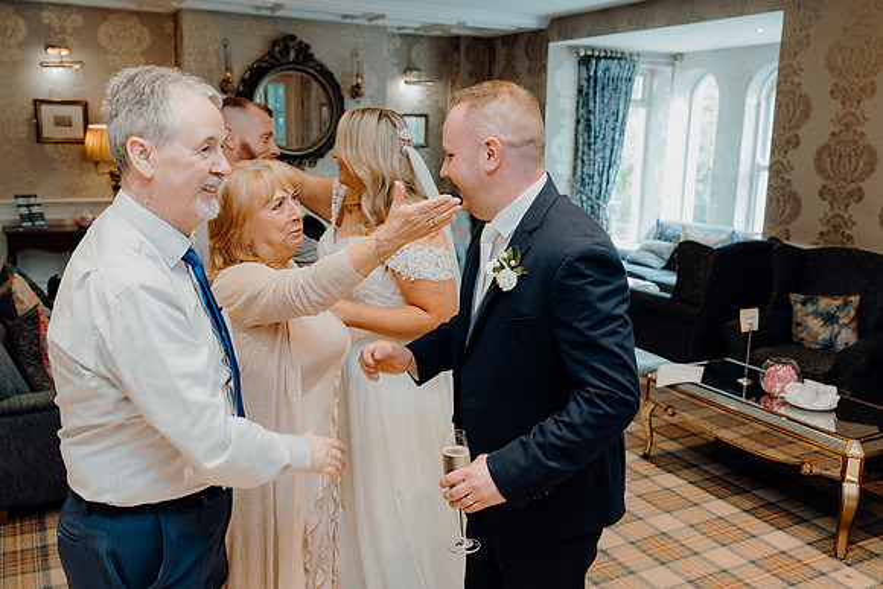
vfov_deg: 40.0
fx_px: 810
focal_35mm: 33
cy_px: 294
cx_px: 442
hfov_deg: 57.2
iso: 1600
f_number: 3.5
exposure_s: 1/160
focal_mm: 33
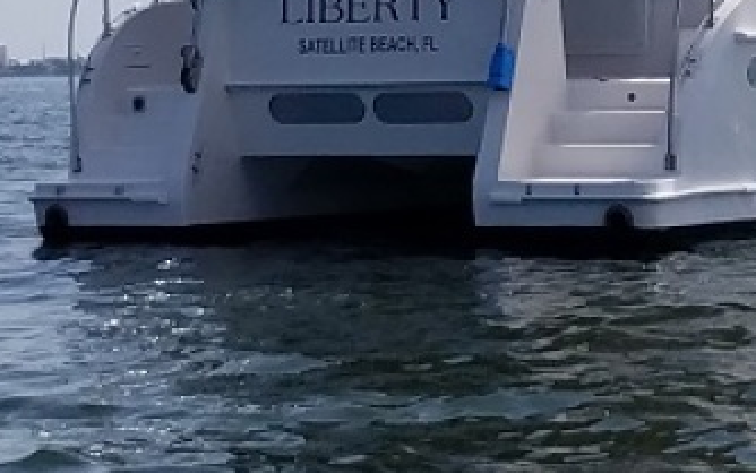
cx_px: 679
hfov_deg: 29.8
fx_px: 1360
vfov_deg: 19.3
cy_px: 34
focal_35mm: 66
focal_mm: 4.2
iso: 50
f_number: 1.7
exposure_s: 1/5392
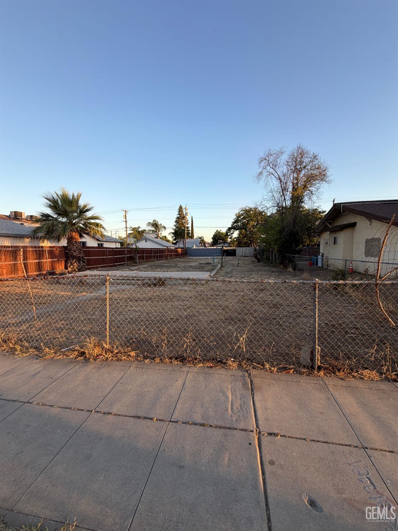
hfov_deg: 85.7
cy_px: 266
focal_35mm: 14
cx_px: 199
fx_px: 215
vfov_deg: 102.0
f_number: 2.2
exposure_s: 1/335
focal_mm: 2.22
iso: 50
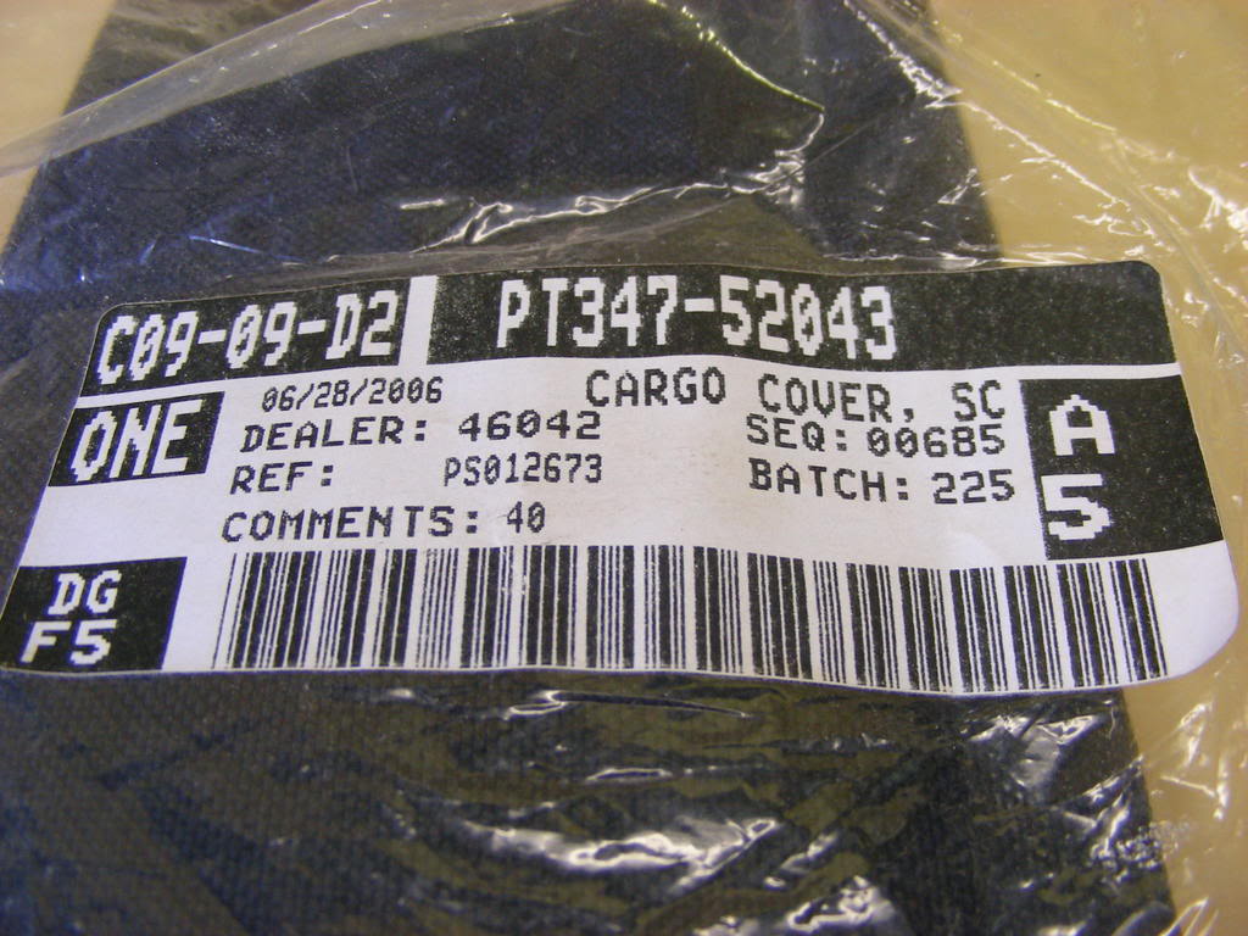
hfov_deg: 49.0
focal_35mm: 38
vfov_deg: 37.7
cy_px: 468
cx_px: 624
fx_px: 1370
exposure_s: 1/30
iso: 170
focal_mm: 6.3
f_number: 3.5
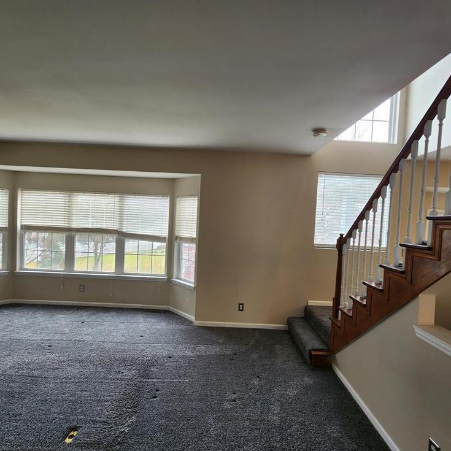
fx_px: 236
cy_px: 231
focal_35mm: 16
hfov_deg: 87.4
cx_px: 220
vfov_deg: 87.4
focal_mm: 2.2
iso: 100
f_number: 2.2
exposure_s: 1/60
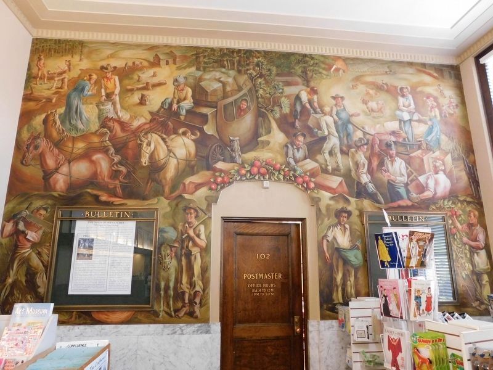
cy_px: 185
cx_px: 246
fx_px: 328
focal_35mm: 23
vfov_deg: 58.9
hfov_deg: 73.9
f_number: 3
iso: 400
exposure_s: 1/13
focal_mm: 4
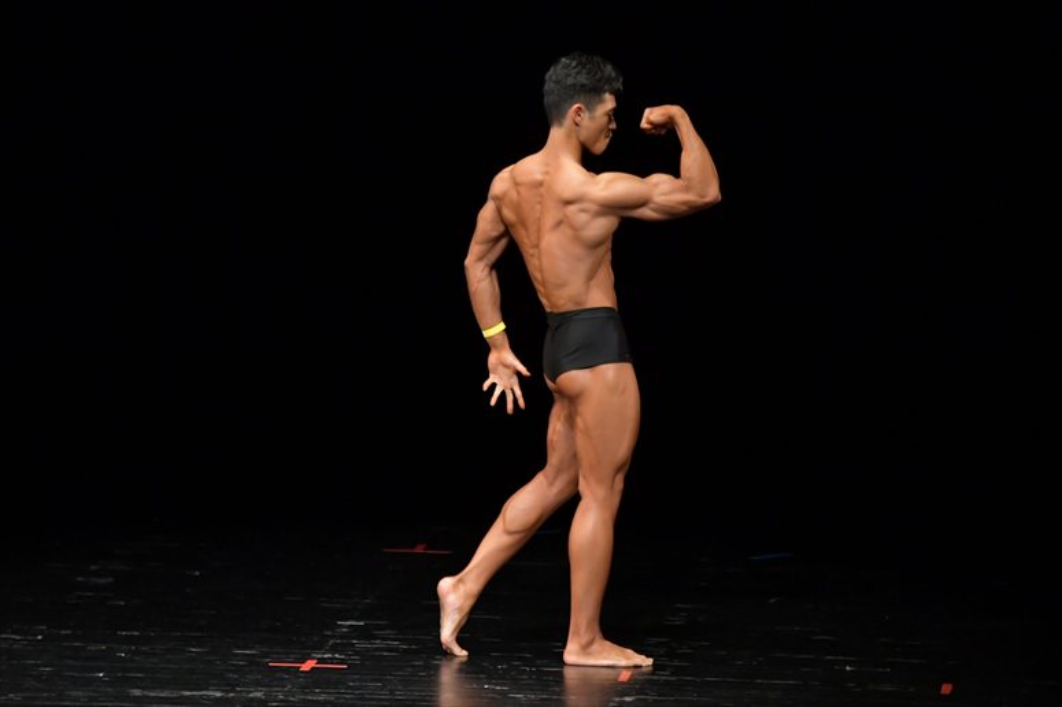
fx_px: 8404
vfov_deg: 4.8
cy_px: 354
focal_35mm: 285
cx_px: 531
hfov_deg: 7.2
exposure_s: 1/400
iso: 4000
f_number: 5.6
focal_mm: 190
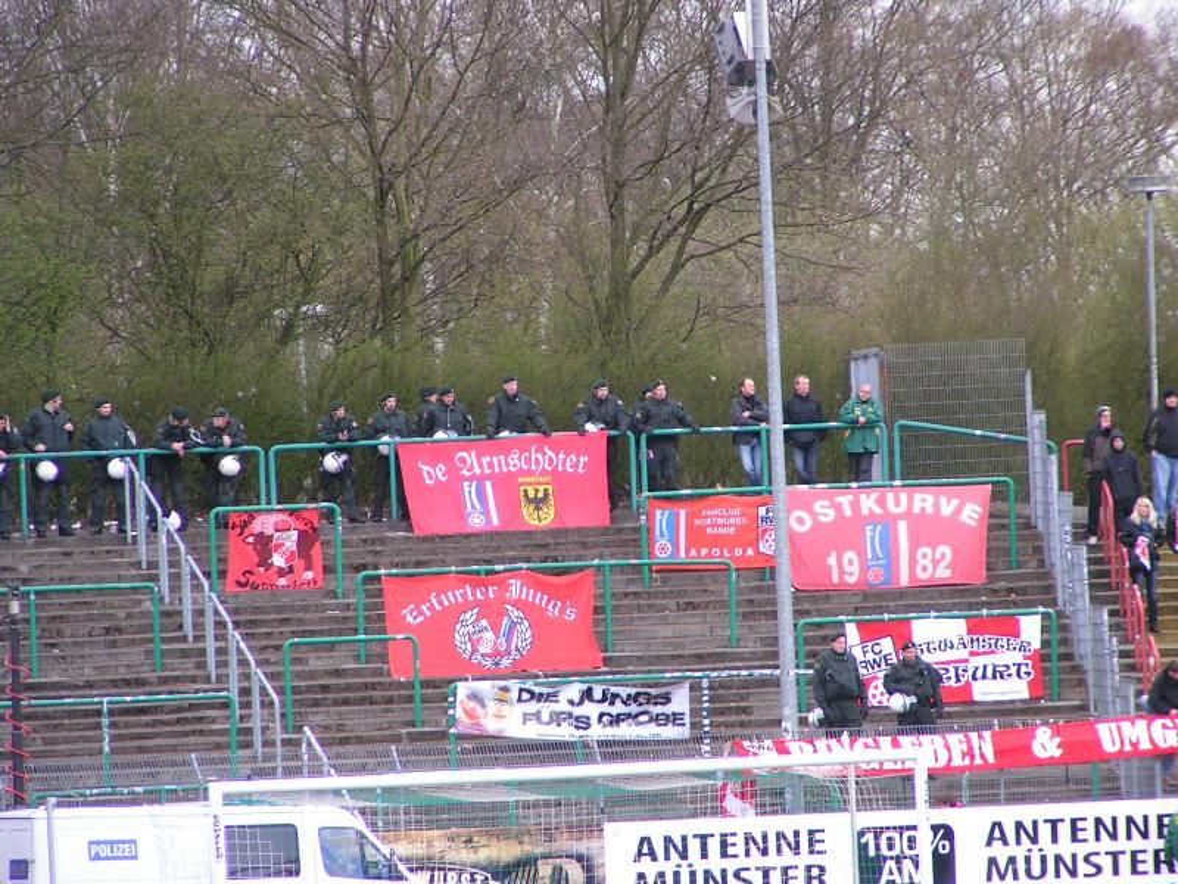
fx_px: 11570
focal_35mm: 340
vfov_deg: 4.4
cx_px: 589
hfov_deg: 5.8
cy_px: 442
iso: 125
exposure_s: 1/320
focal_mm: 52
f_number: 3.5
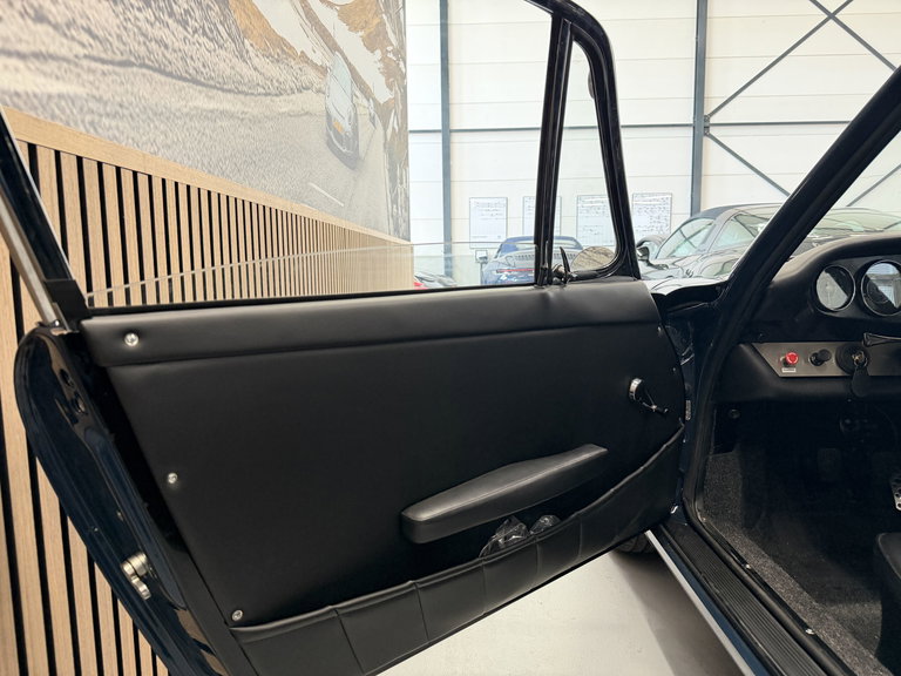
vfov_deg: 56.8
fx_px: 625
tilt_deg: -7.4
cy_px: 338
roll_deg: +1.1
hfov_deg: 71.6
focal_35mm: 24
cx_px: 450
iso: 400
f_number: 1.78
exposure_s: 1/50
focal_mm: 6.76
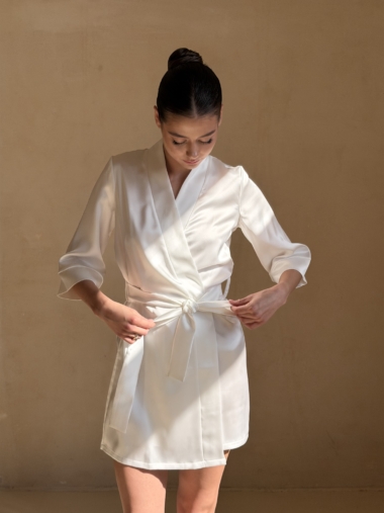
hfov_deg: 30.3
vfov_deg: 39.7
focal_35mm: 48
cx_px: 192
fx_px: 710
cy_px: 256
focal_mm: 6.76
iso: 100
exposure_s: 1/2273
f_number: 1.78
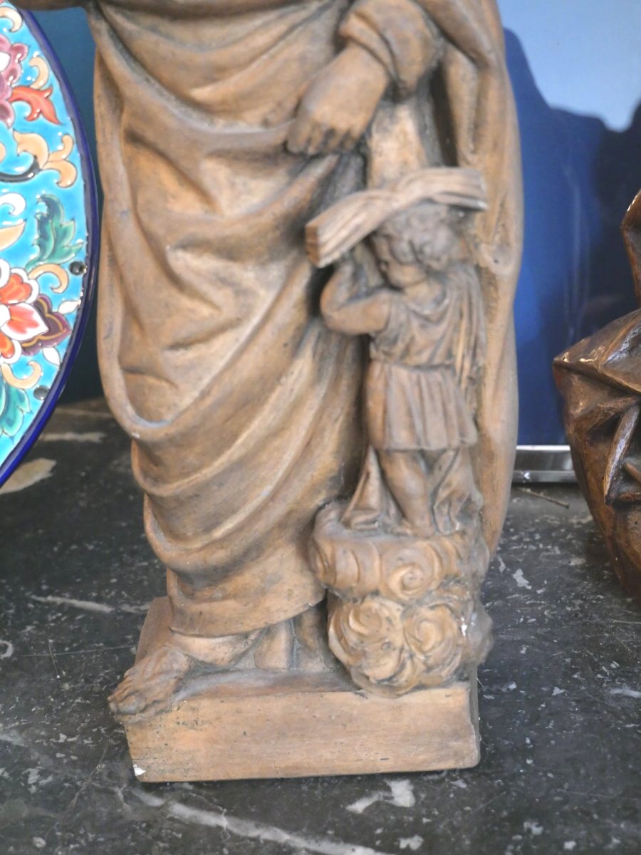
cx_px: 320
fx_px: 1136
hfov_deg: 31.5
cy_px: 428
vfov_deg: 41.2
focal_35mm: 46
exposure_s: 1/40
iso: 3200
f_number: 4.3
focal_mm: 23
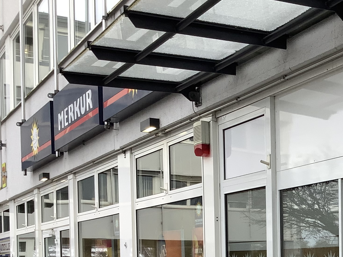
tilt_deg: -1.9
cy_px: 282
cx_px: 363
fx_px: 684
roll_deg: -0.4
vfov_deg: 20.3
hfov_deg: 26.3
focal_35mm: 69
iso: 32
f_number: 2.4
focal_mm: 3.3
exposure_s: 1/120
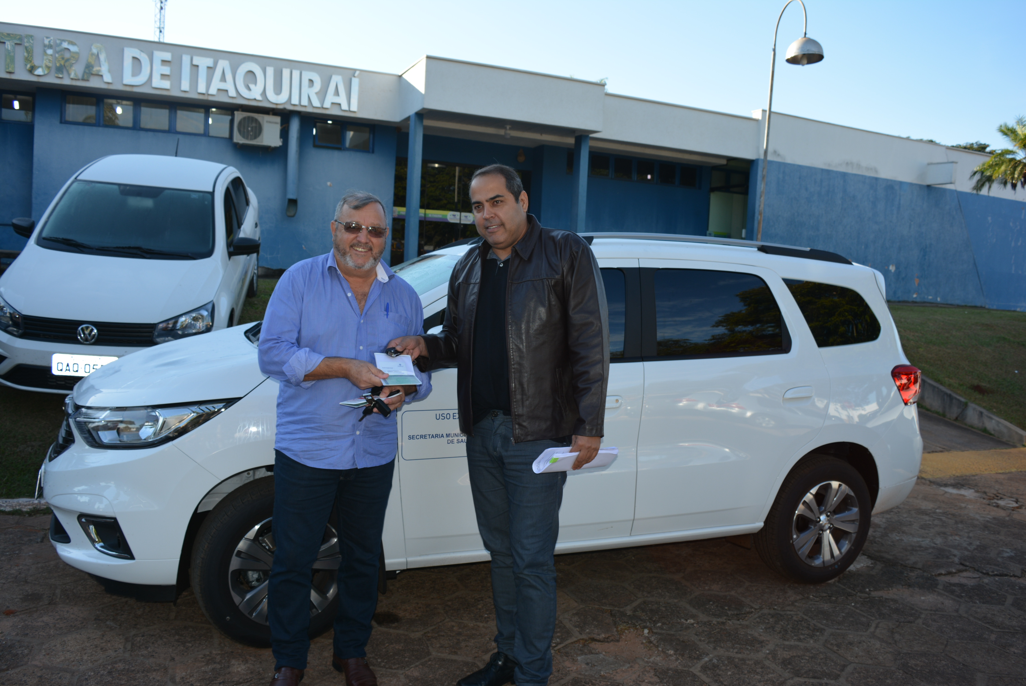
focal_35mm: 27
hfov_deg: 67.3
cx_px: 513
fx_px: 770
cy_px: 343
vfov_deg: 48.0
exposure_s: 1/200
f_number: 5.6
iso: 100
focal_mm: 18
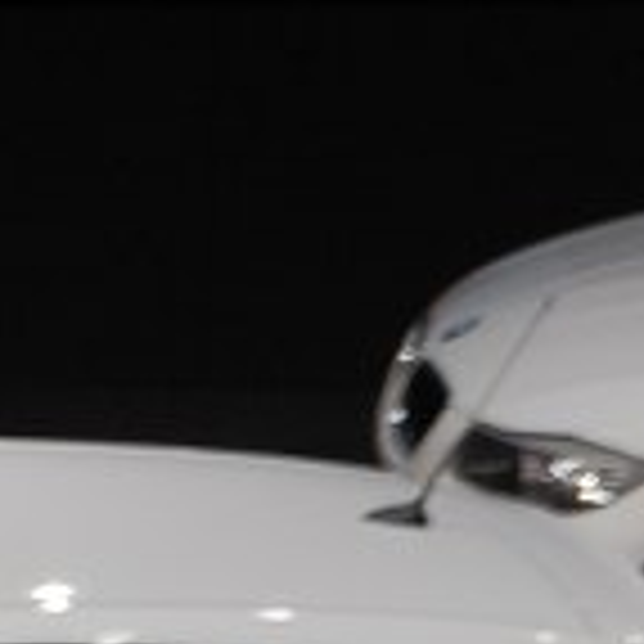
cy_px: 1295
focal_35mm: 656
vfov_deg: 2.7
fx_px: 13808
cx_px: -1590
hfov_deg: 2.6
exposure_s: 1/500
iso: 360
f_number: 5.6
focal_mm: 72
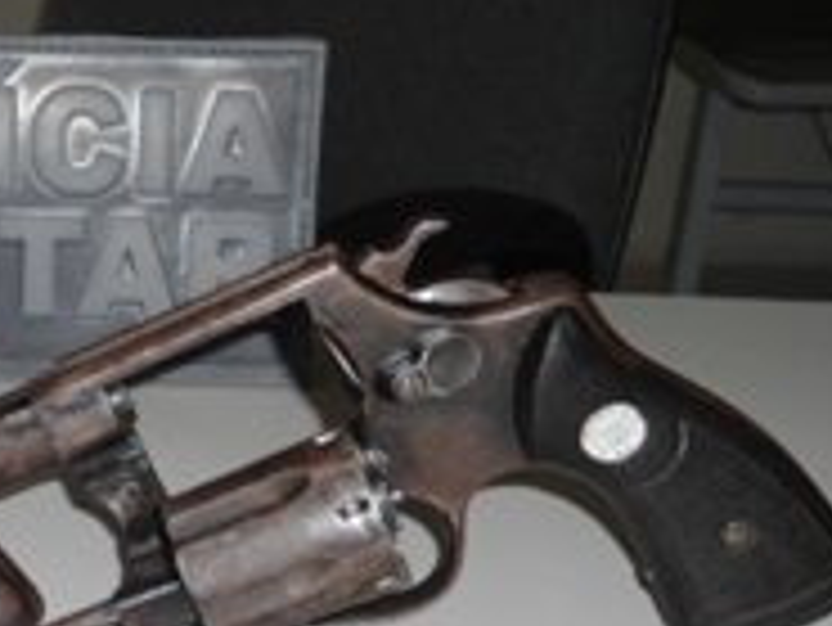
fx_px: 1804
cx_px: 0
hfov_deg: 24.8
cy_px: 558
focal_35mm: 75
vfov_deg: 19.3
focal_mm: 5.6
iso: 80
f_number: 3
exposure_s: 1/40
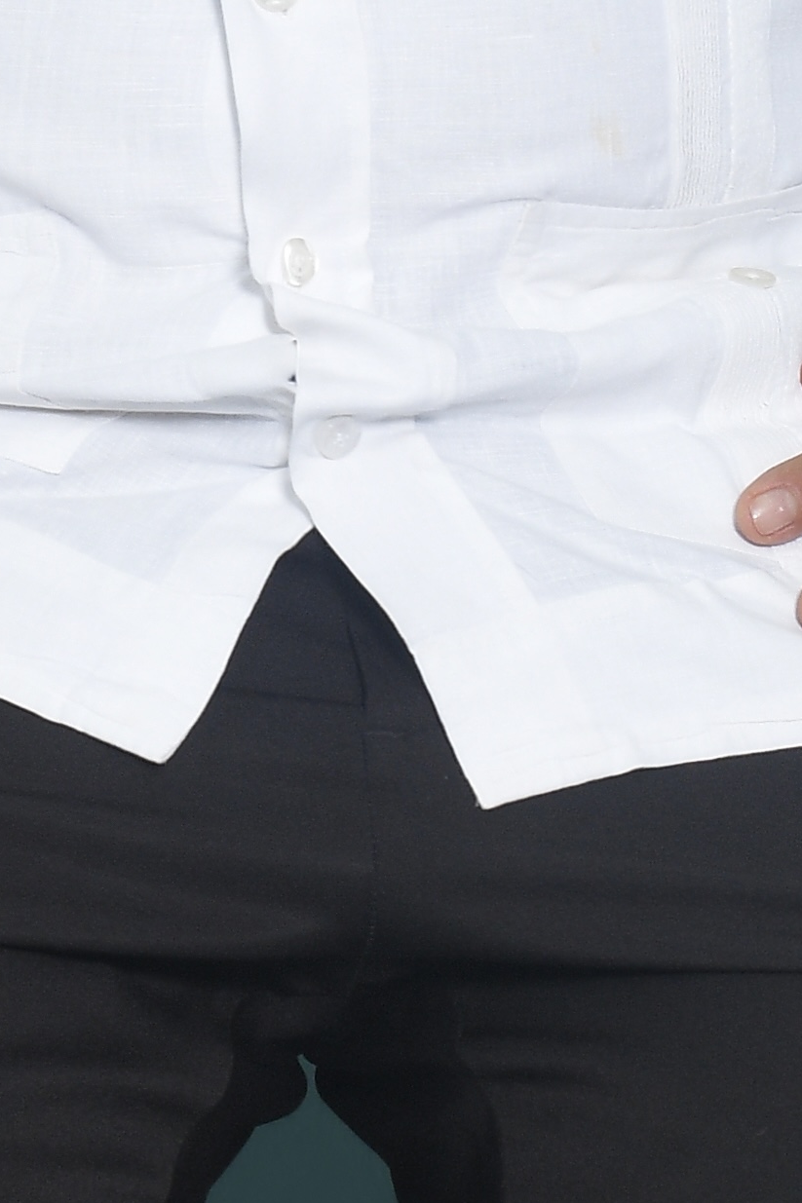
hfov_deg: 8.4
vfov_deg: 12.2
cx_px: 266
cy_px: -316
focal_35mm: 164
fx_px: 5481
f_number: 7.1
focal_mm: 42
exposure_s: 1/125
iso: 400
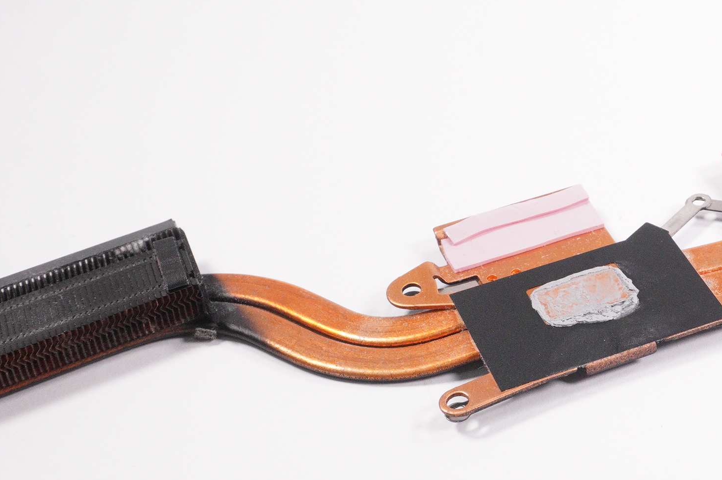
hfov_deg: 25.7
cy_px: 270
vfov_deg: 17.7
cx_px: 613
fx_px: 1544
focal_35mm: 77
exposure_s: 1/500
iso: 2500
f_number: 9
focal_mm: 25
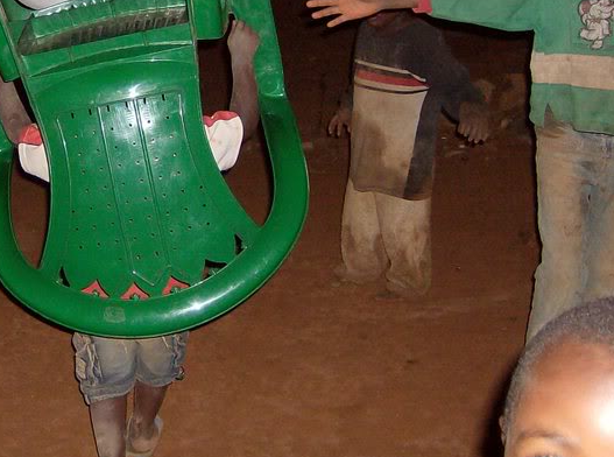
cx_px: 97
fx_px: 1238
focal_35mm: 70
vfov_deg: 20.7
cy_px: 117
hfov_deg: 27.1
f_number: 2.8
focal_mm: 6
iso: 200
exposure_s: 1/60
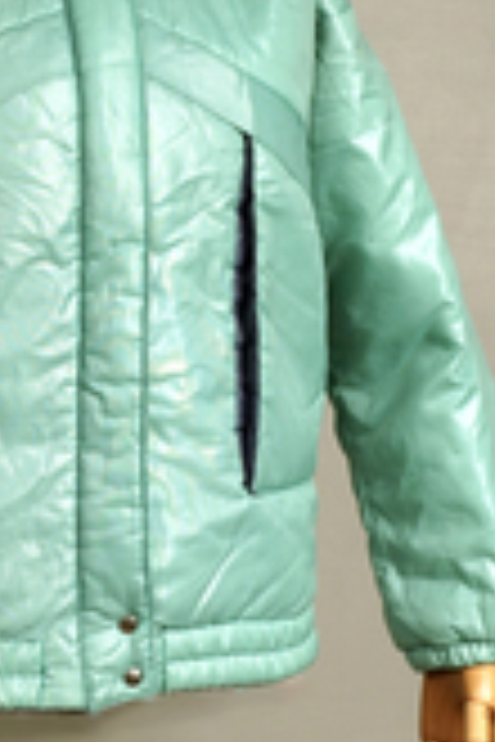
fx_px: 2330
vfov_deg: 18.1
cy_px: 371
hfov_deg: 12.0
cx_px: 16
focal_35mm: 113
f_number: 8
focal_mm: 32
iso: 250
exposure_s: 1/25
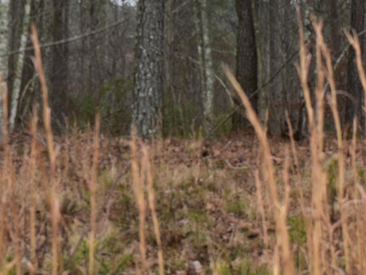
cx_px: 72
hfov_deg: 17.3
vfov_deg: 13.1
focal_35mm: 113
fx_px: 1195
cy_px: 91
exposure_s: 1/200
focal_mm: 34
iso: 400
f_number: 10
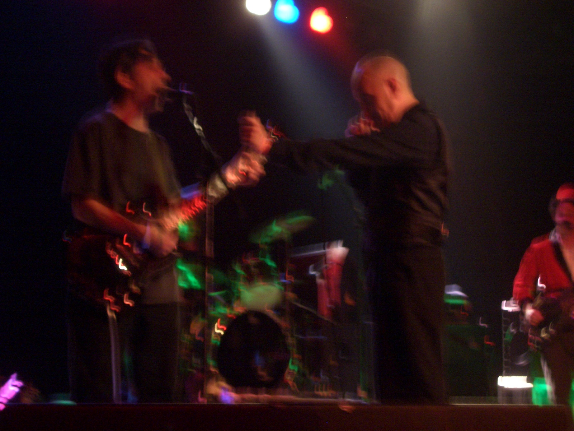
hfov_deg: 26.3
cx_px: 287
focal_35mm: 74
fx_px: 1227
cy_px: 216
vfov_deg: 19.9
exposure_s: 1/8
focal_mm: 12.2
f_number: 3.9
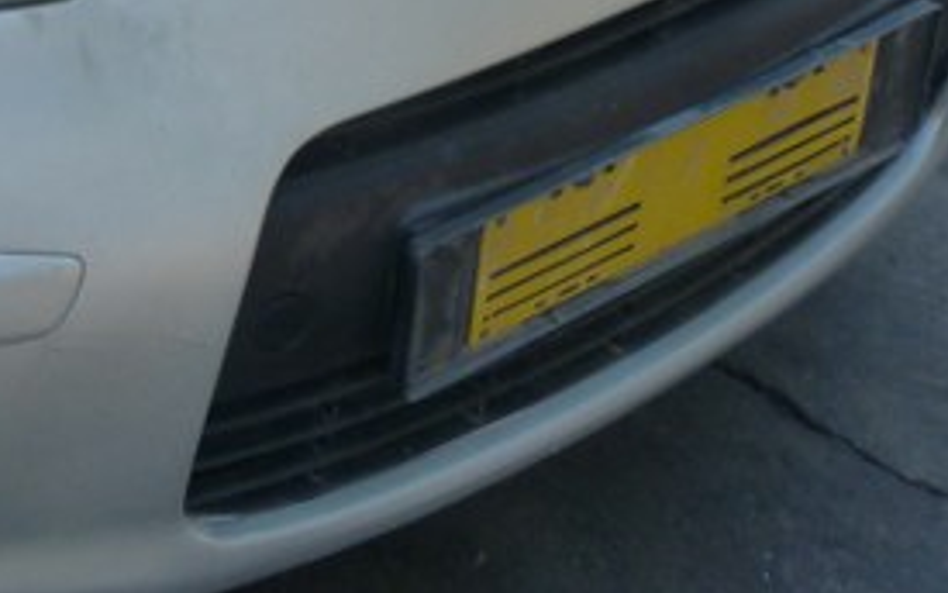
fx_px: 1990
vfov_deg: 15.1
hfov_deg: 24.0
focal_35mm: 77
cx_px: -238
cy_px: -407
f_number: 4
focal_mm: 4.5
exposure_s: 1/125
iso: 125
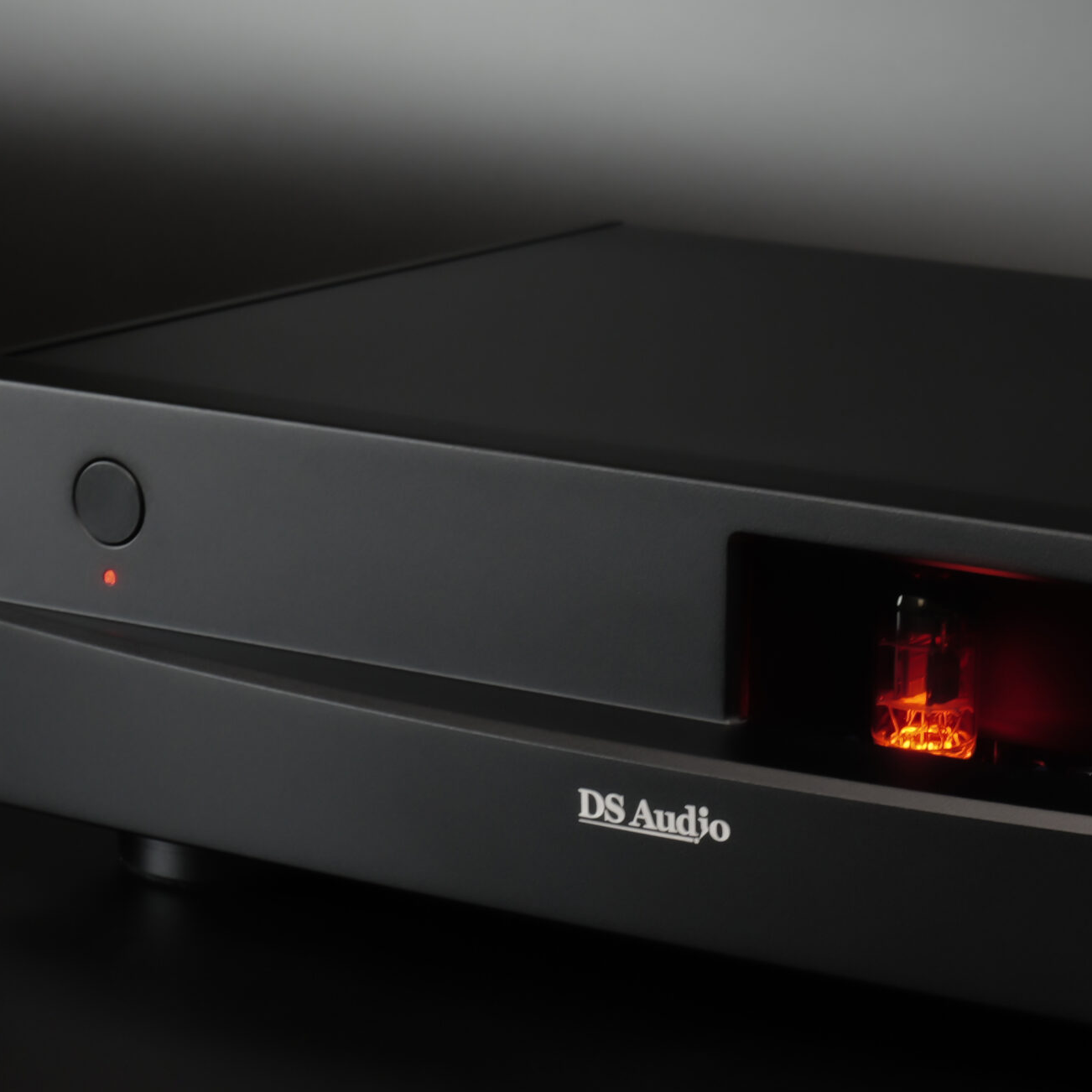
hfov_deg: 13.1
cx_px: 928
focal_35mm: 132
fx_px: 4711
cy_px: 635
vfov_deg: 13.2
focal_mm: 52
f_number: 13
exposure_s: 1
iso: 800
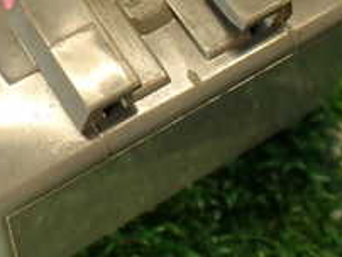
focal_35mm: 89
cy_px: 2
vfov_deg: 16.3
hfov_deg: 21.8
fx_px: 880
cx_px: 83
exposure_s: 1/50
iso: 200
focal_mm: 5.4
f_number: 2.3
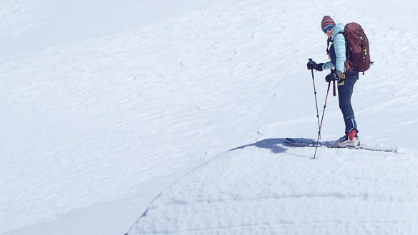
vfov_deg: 13.9
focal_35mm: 87
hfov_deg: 24.0
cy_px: 61
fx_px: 965
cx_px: 342
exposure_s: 1/400
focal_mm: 6.42
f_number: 10
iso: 100
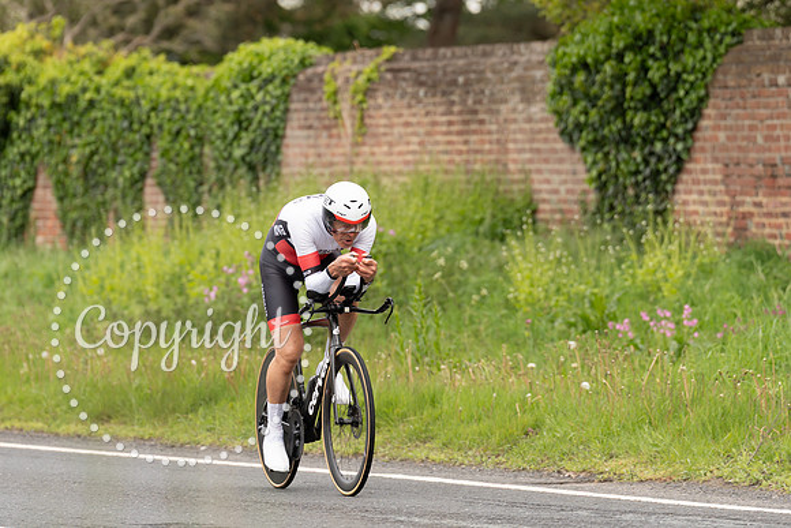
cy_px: 238
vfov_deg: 4.7
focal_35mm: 293
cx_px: 358
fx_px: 6445
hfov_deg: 7.0
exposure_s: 1/1000
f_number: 3.5
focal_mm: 200
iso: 250
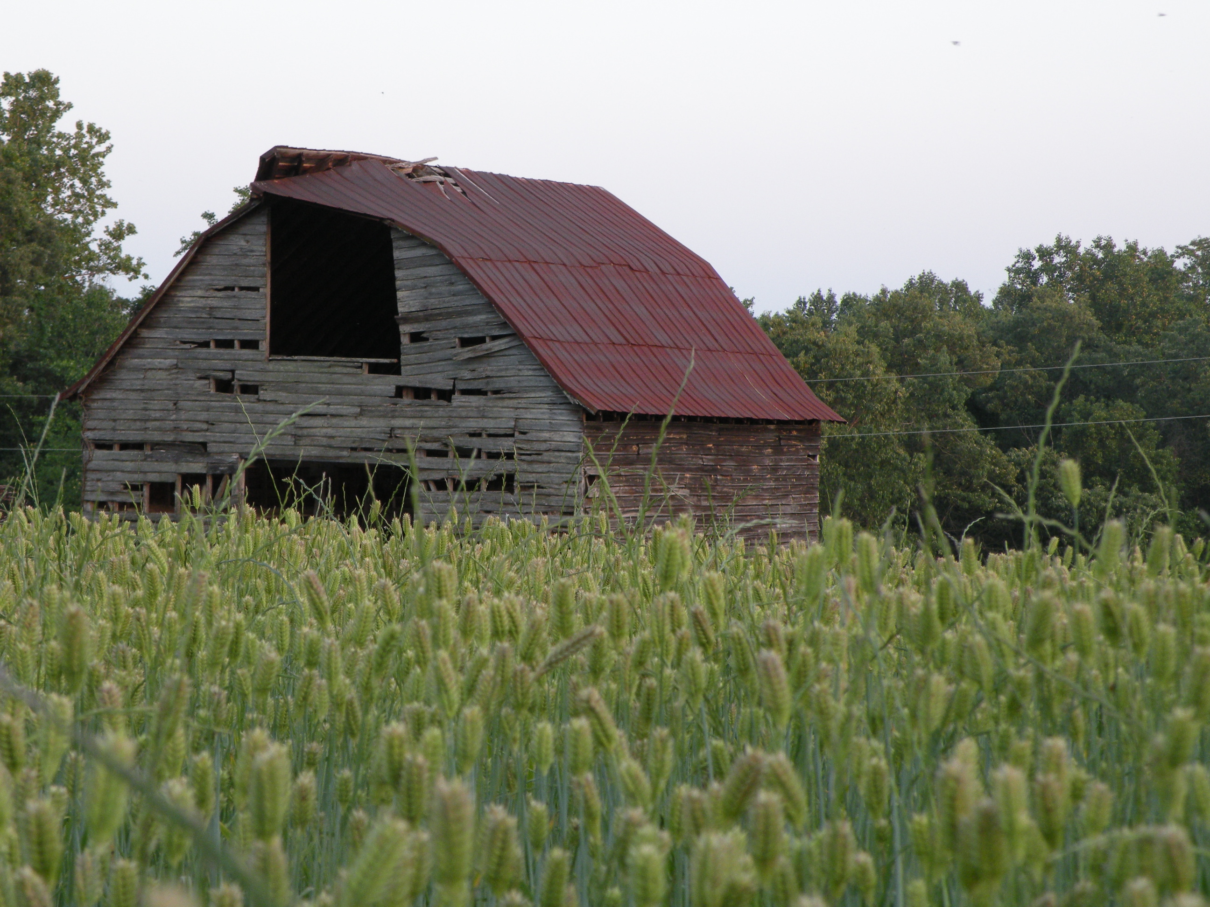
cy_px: 454
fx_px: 3845
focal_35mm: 110
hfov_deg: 17.9
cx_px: 605
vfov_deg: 13.5
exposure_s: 1/59.8
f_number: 4
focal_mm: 19.4
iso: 132
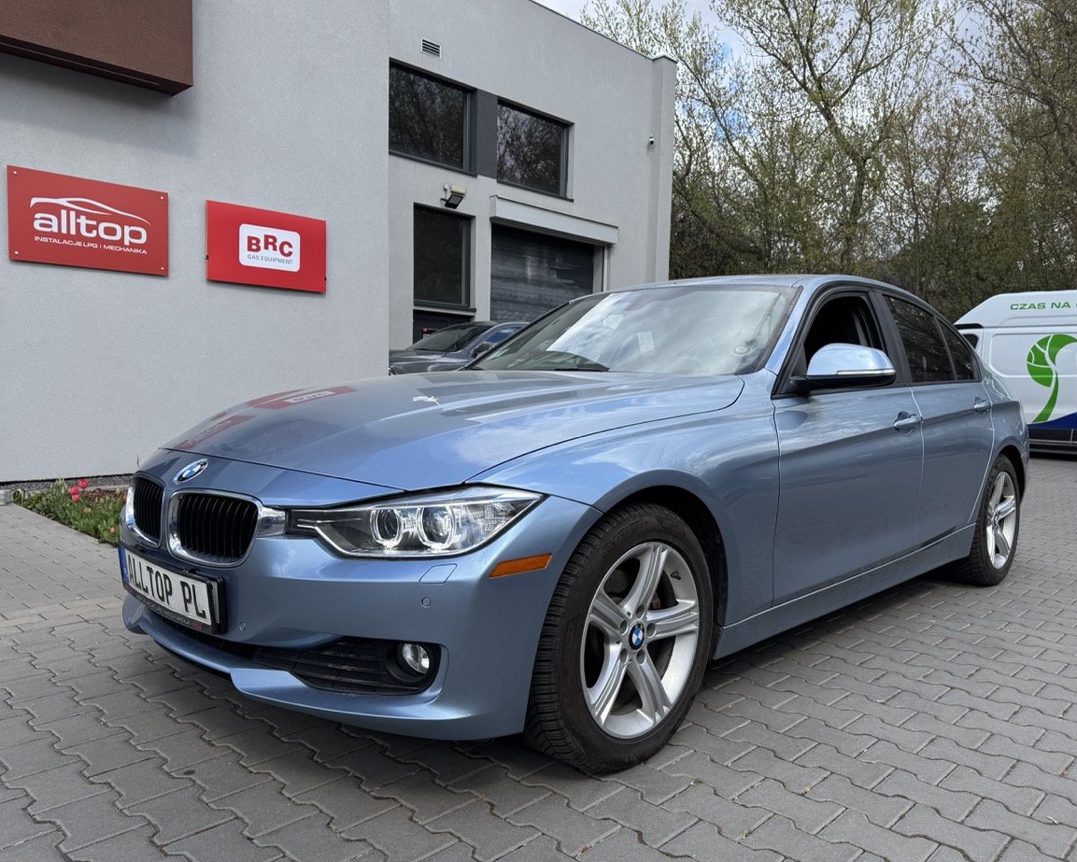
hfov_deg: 66.0
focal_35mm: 26
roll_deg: -1.5
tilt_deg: -5.9
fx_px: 829
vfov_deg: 54.9
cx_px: 568
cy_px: 437
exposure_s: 1/1597
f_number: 1.78
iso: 80
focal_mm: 6.76
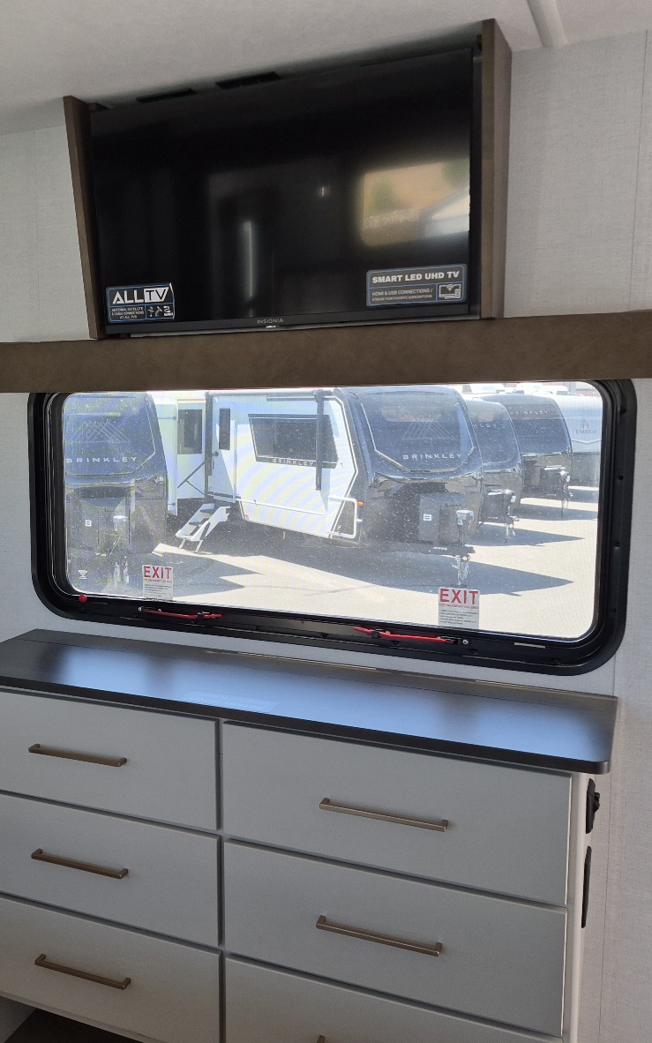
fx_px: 938
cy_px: 514
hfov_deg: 37.1
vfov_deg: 58.1
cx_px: 137
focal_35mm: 33
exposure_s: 1/182
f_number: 1.8
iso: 160
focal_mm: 5.4
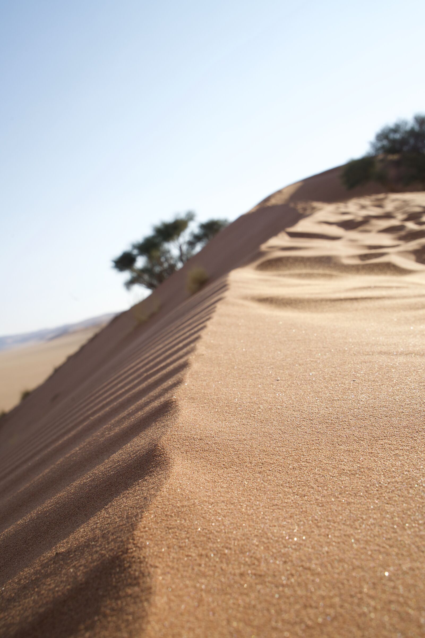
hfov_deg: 38.9
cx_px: 212
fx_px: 602
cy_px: 319
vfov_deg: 55.8
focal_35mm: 34
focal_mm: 34
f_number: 13
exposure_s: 1/250
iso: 400
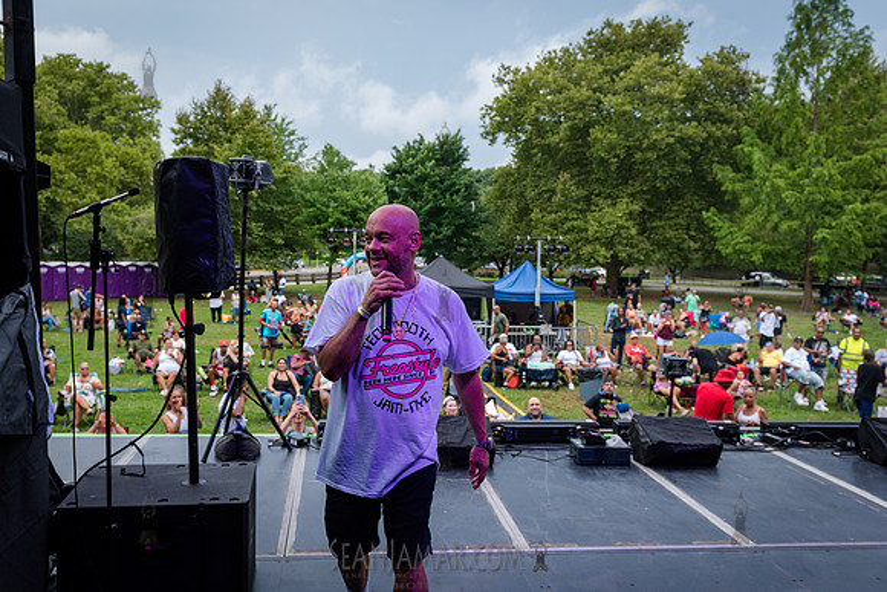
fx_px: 787
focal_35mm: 32
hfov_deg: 58.7
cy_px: 304
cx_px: 406
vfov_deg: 41.2
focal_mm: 24
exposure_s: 1/800
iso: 1000
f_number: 4
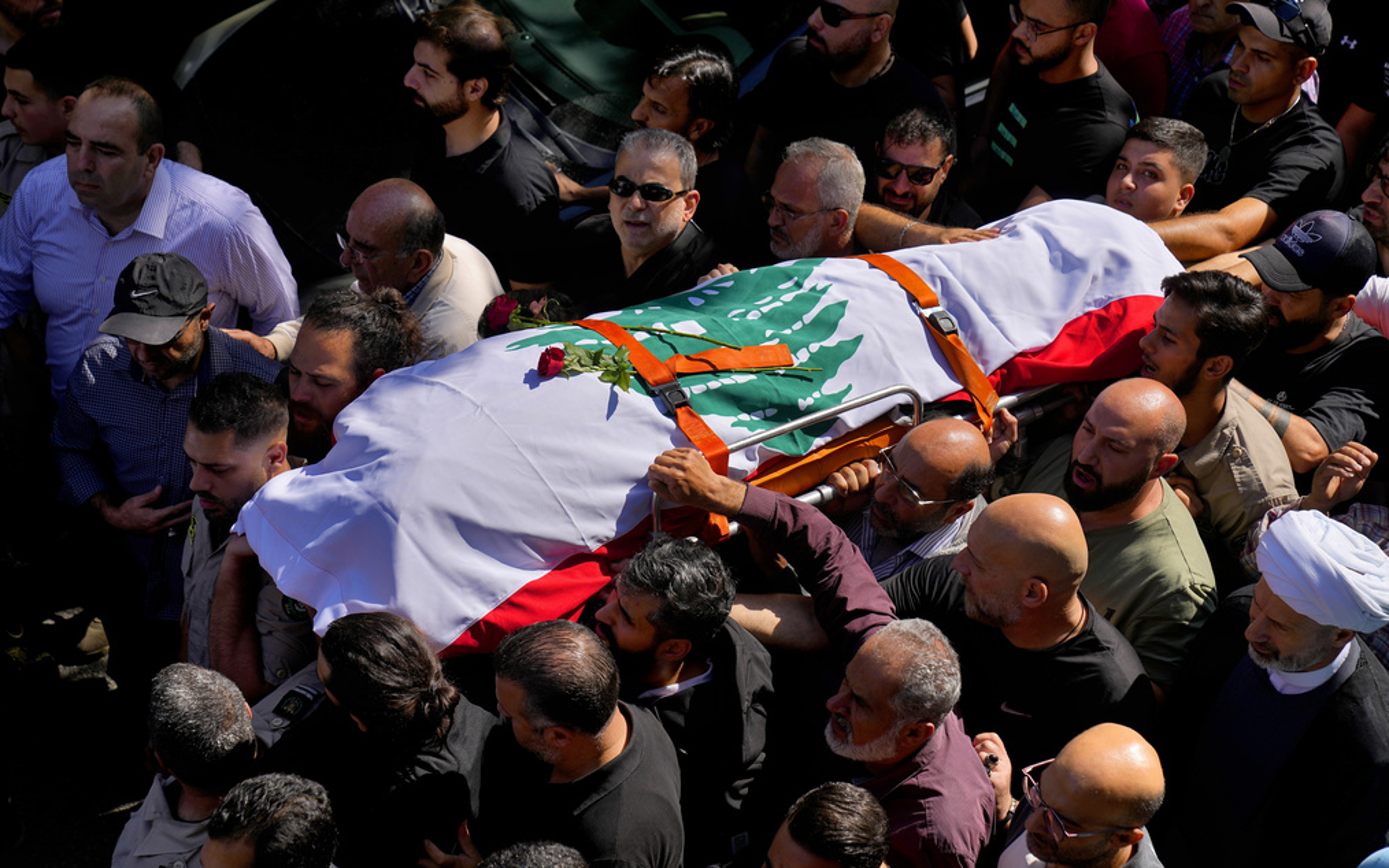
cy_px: 432
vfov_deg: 18.6
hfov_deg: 29.4
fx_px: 2650
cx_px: 699
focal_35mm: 70
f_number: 4.5
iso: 100
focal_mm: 68
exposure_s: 1/1250
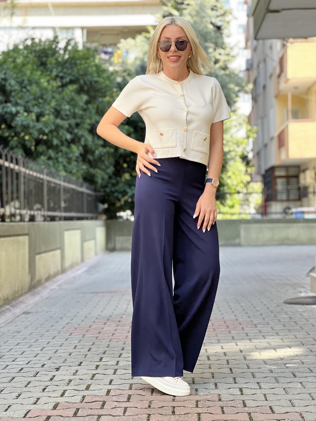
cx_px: 158
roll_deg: +0.1
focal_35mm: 77
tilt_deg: +2.0
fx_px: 937
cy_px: 210
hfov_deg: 19.1
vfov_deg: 25.3
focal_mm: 9
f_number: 2.8
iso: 50
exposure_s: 1/121
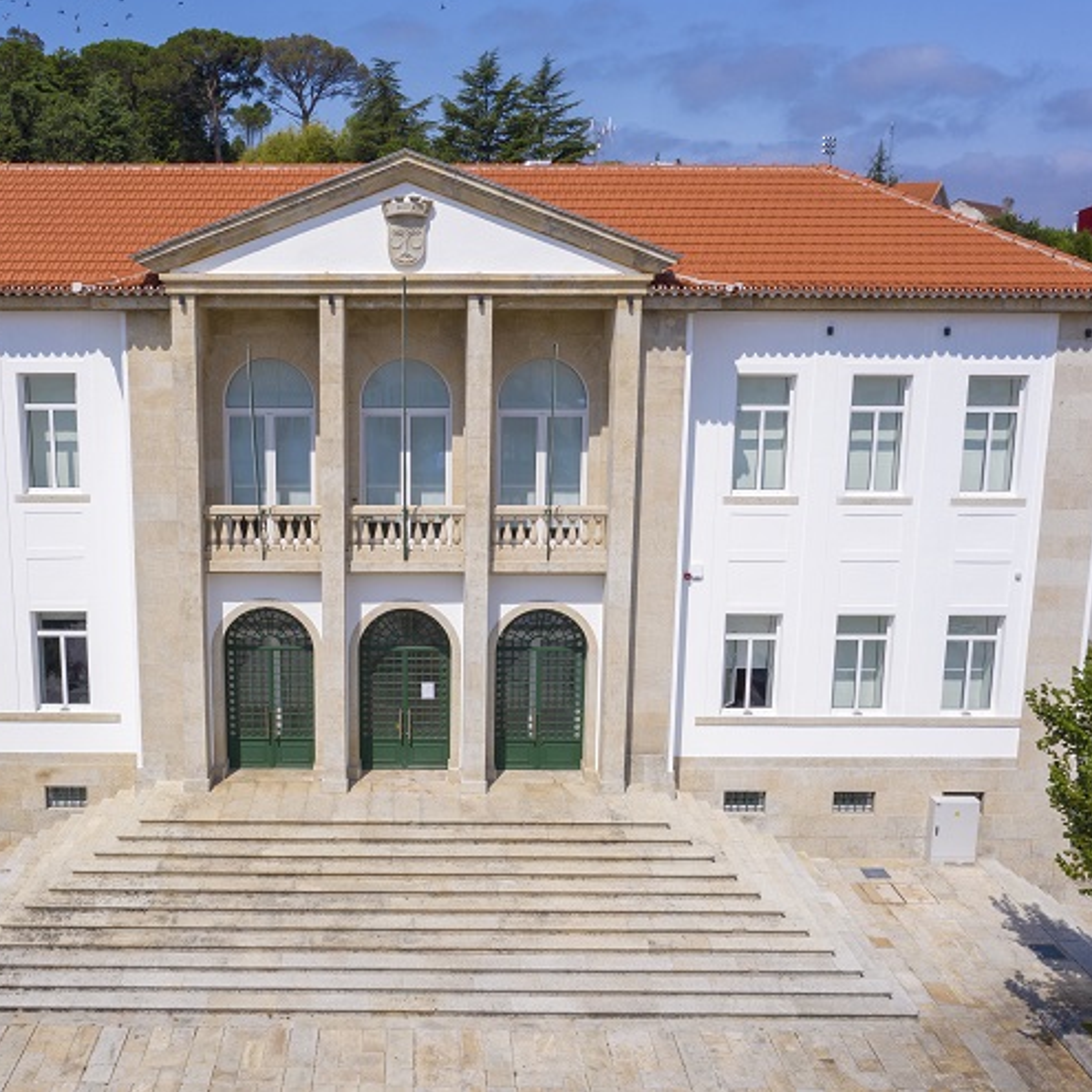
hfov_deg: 45.6
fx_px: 1285
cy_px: 544
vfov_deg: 46.0
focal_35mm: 36
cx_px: 406
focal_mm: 10.26
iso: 100
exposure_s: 1/800
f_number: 6.3
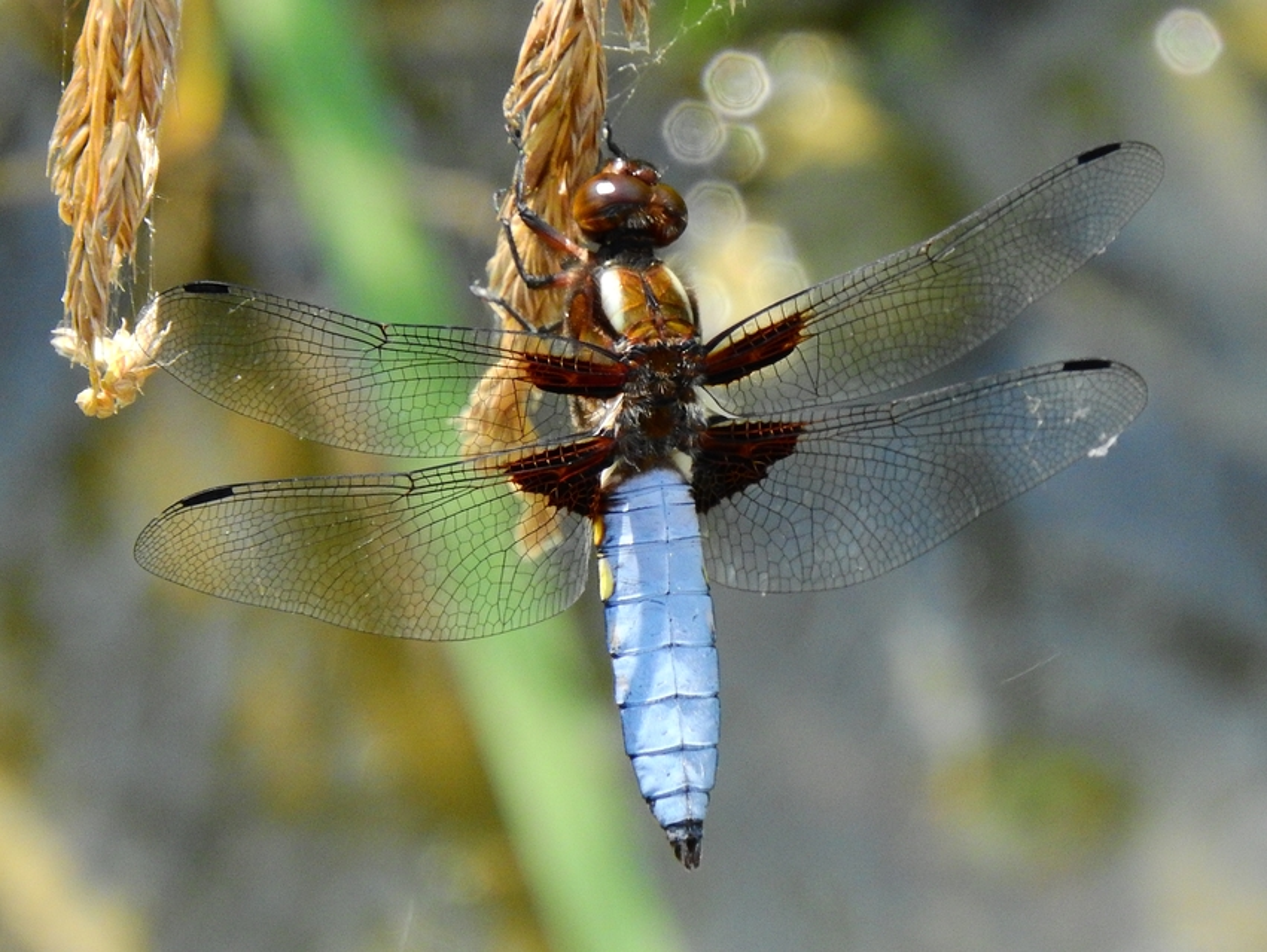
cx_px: 634
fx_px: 32974
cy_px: 476
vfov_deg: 1.7
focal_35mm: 900
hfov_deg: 2.2
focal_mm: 161.2
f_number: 6.3
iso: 400
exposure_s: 1/400
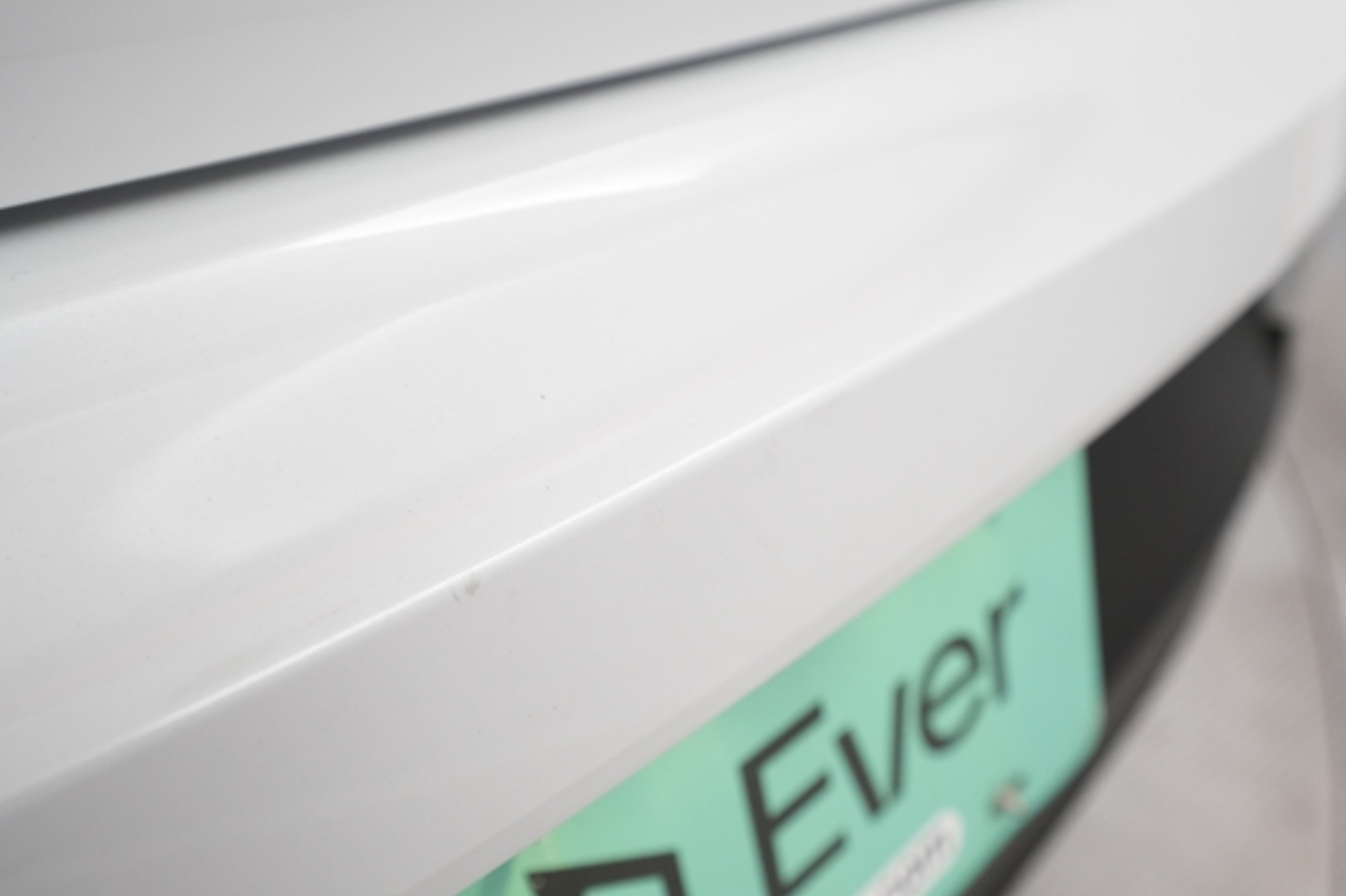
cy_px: 484
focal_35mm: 31
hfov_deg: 60.2
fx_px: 1159
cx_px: 741
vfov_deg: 42.3
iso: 1250
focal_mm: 28
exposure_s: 1/100
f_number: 4.5
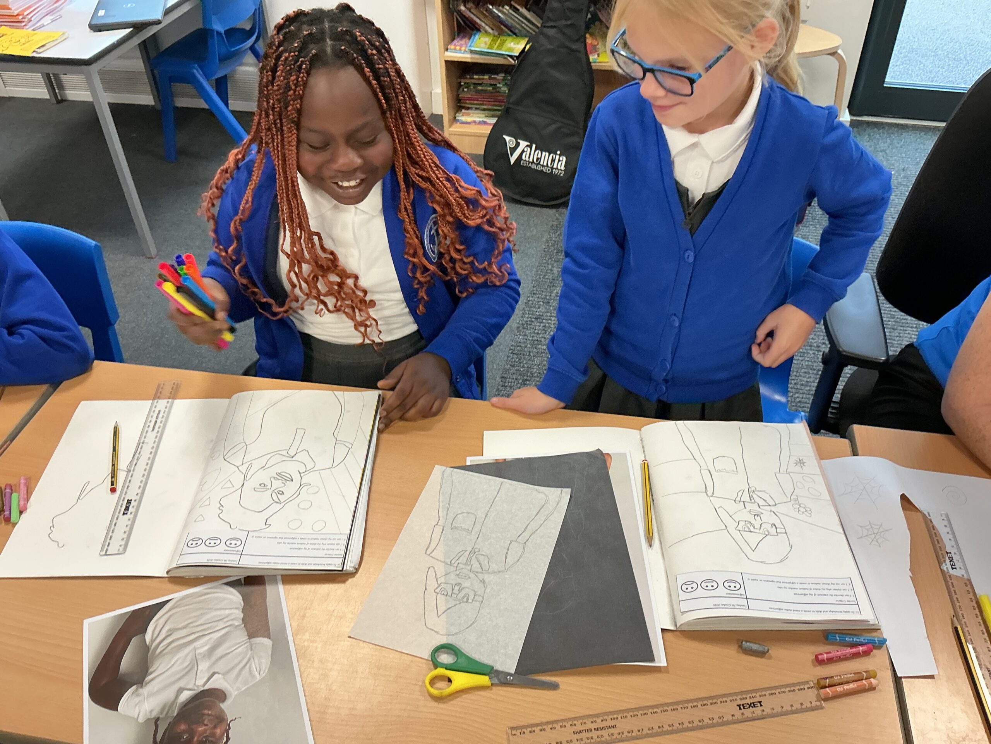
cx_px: 496
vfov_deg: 48.2
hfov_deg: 61.7
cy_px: 372
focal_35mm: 29
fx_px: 830
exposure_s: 1/60
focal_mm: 3
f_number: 1.8
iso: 100
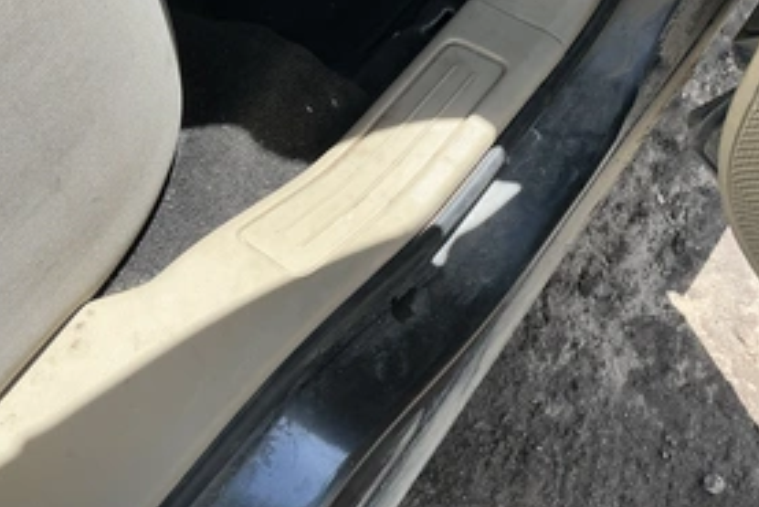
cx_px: 414
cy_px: 123
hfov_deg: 46.3
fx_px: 886
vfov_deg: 31.3
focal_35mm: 42
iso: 25
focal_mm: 3
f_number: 1.8
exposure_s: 1/642
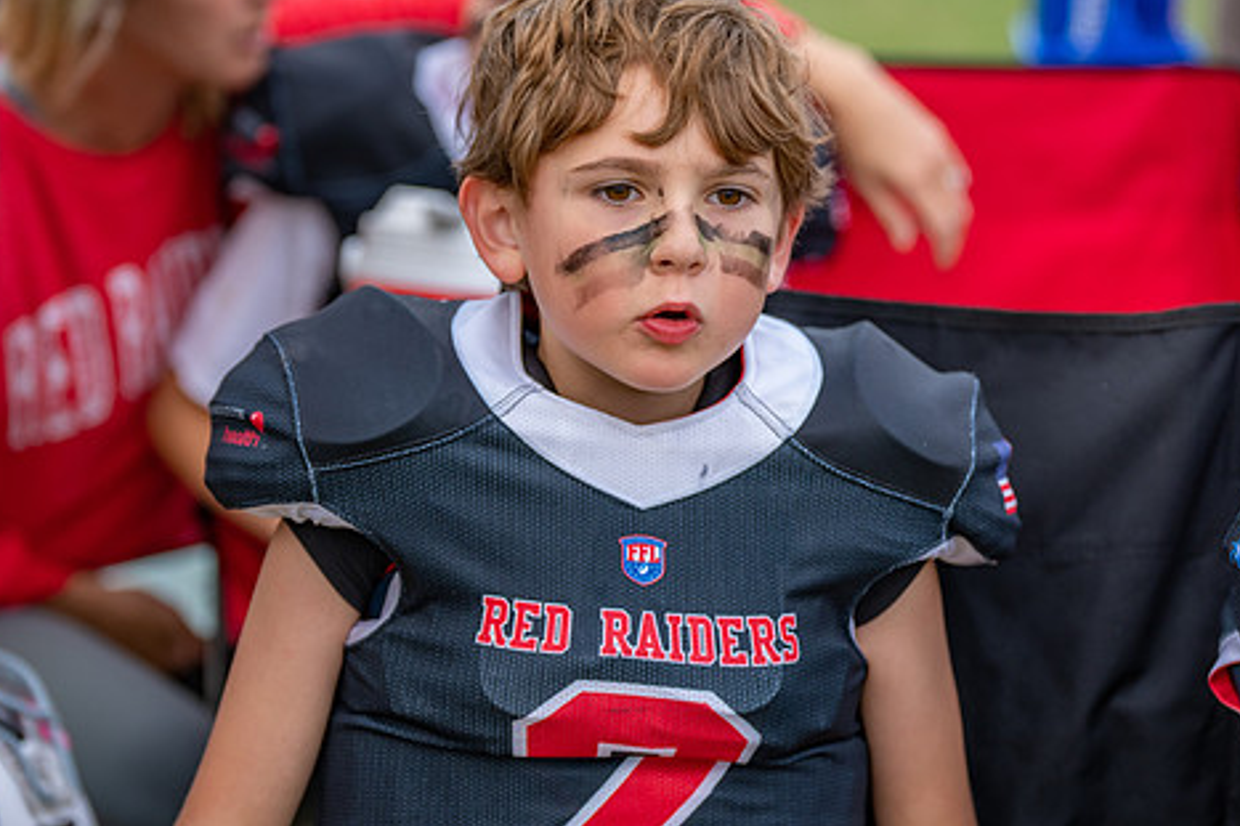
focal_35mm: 138
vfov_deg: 9.9
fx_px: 4751
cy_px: 386
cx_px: 560
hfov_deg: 14.9
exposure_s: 1/500
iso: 500
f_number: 2.8
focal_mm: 111
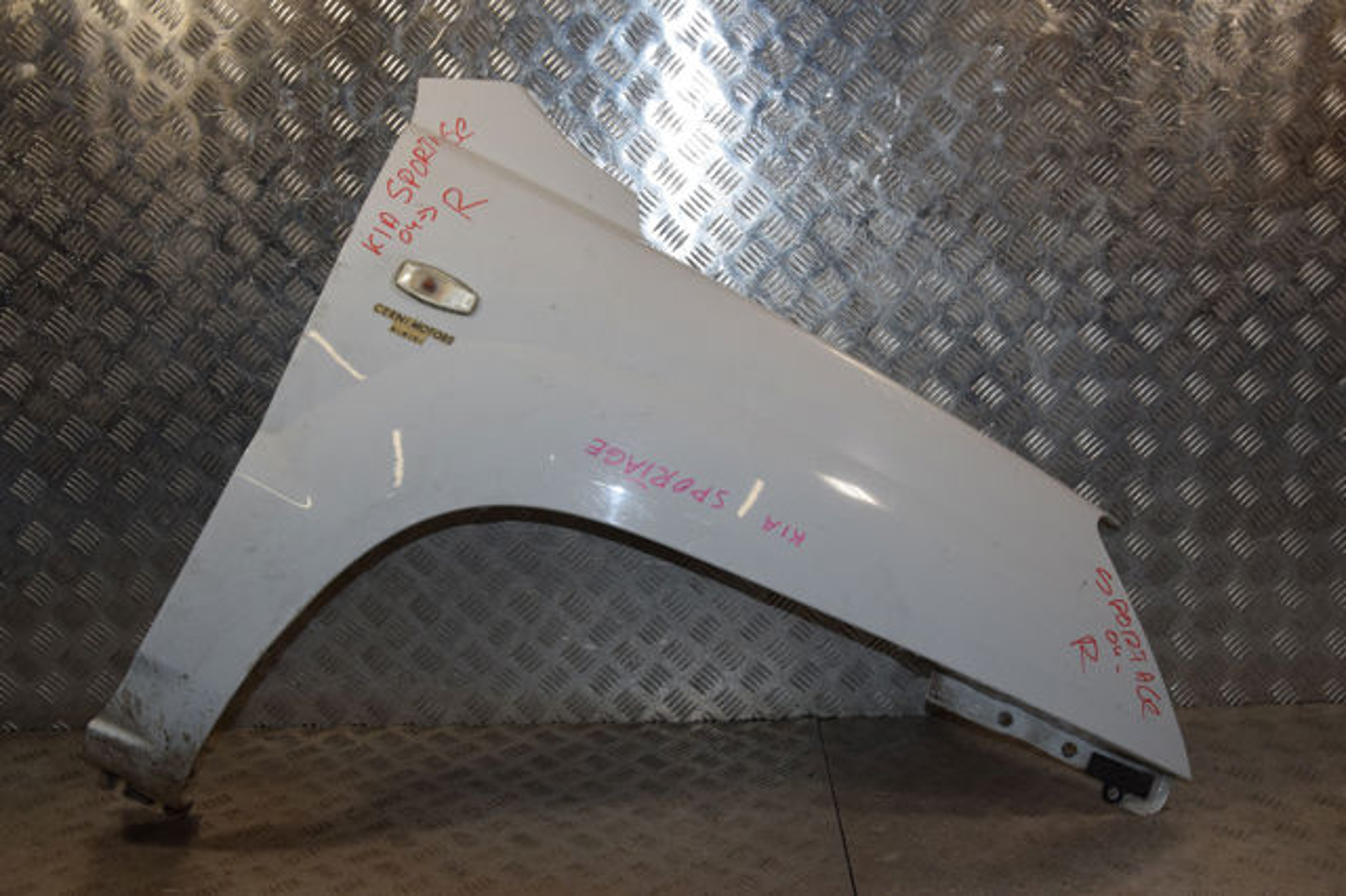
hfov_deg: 51.3
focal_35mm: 38
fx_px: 1401
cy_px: 448
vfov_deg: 35.5
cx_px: 673
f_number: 13
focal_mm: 25
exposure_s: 1/200
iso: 800
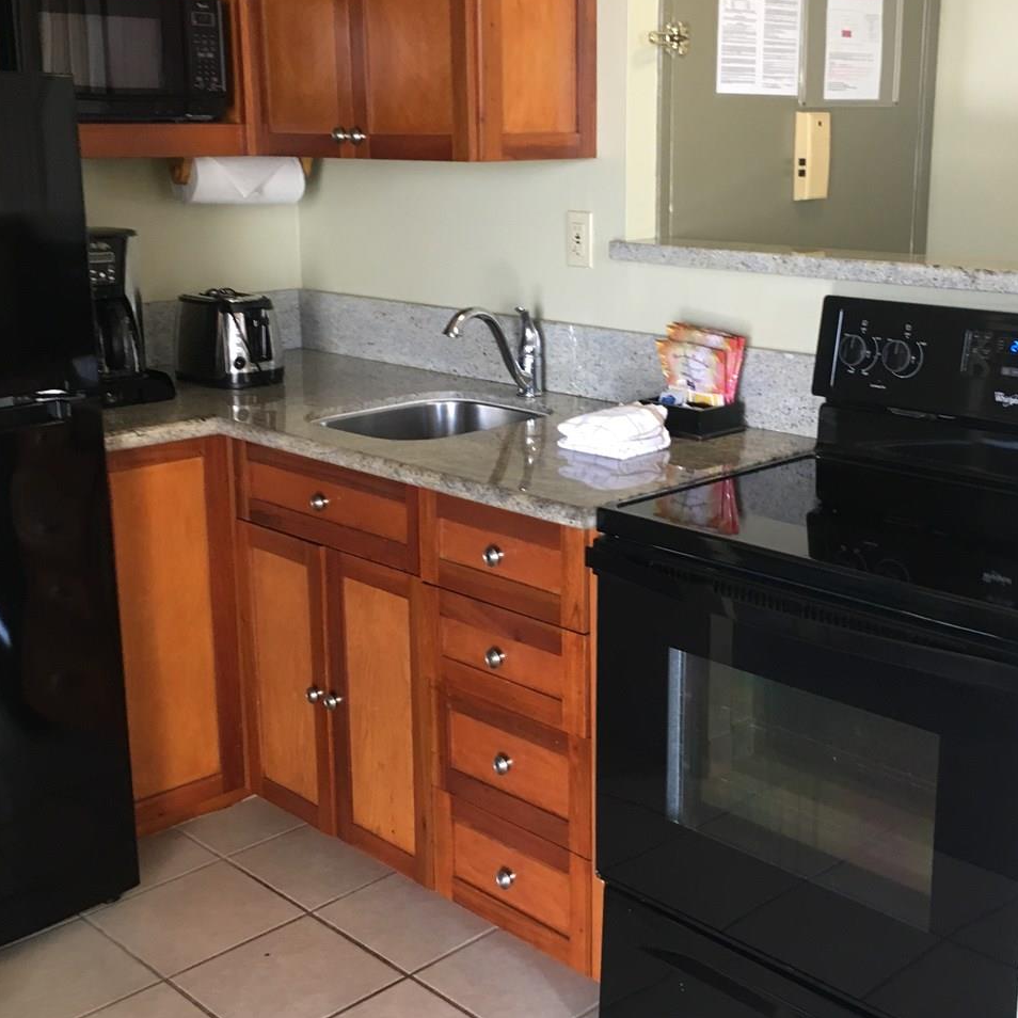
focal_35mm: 43
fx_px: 1431
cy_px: 474
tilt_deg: -12.7
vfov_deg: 39.1
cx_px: 593
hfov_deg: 39.1
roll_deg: -0.1
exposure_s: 1/30
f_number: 2.2
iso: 80
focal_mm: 4.15
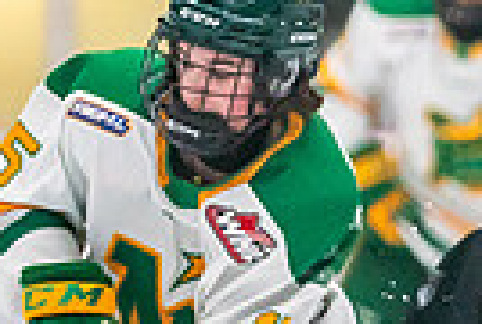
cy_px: 569
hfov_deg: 1.6
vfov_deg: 1.1
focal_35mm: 1259
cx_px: 200
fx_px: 16894
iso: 3200
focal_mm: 198
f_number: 2.8
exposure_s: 1/1250
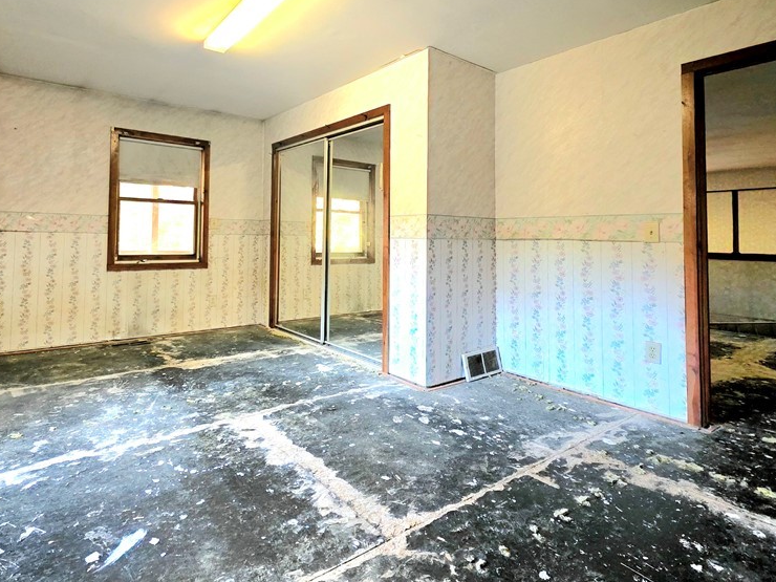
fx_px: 404
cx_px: 339
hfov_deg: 87.3
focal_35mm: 18
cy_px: 263
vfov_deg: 71.4
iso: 640
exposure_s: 1/60.2
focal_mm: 2.2
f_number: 1.9
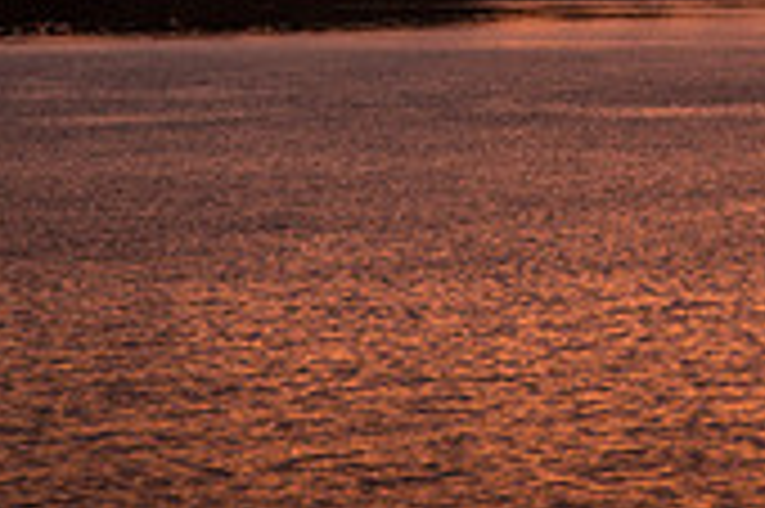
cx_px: 792
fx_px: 13778
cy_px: -353
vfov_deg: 2.1
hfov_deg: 3.2
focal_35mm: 649
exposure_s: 1/750
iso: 400
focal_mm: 190
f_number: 5.6
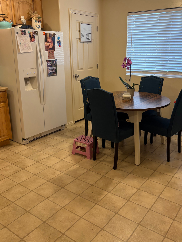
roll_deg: +0.4
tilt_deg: -15.1
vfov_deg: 56.7
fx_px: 224
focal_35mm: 32
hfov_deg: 44.1
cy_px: 110
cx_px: 100
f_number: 1.6
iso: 80
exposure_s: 1/60
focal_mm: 5.96
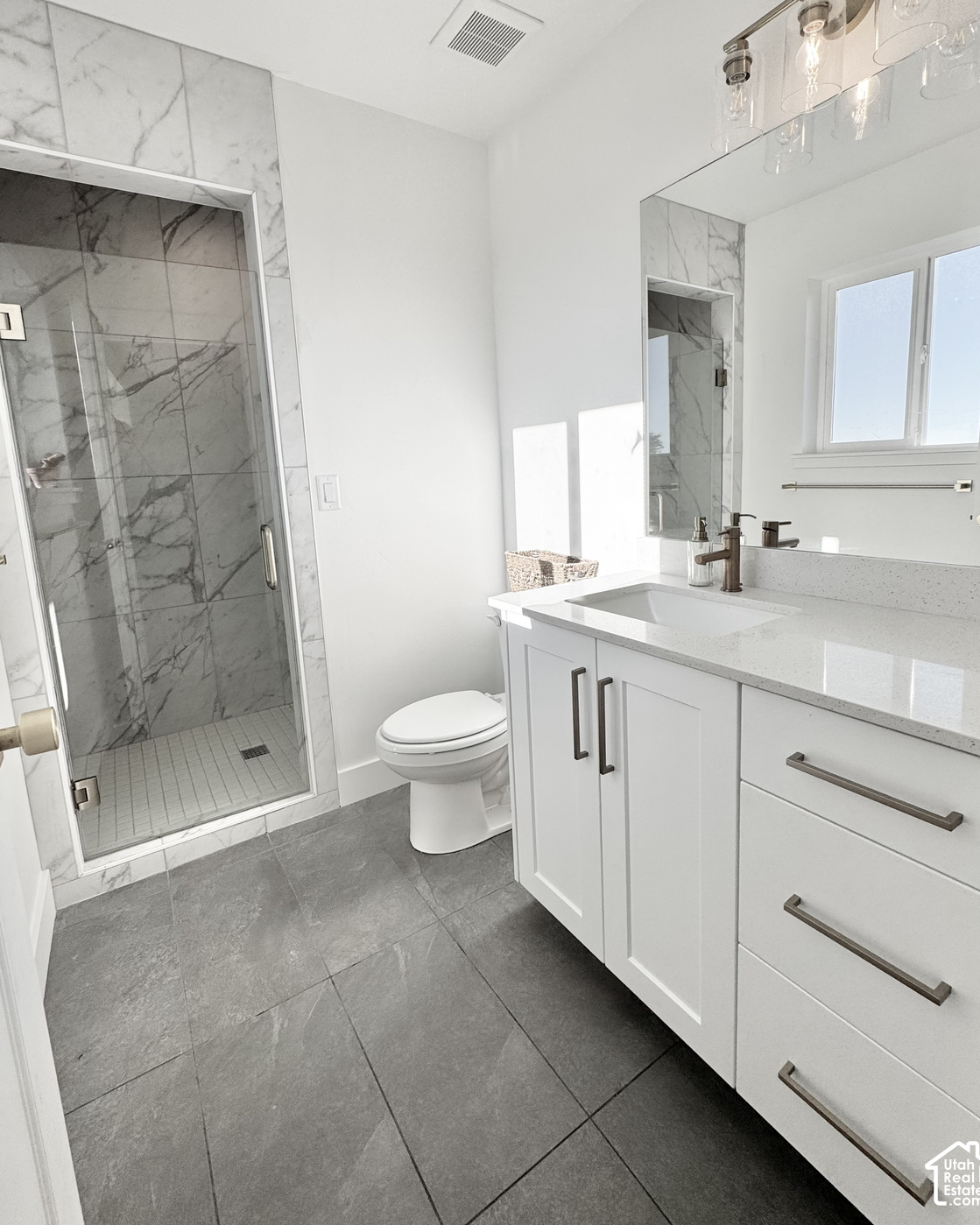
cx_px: 503
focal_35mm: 15
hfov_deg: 84.0
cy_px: 553
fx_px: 544
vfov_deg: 96.5
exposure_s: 1/720
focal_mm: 2.22
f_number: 2.2
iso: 40
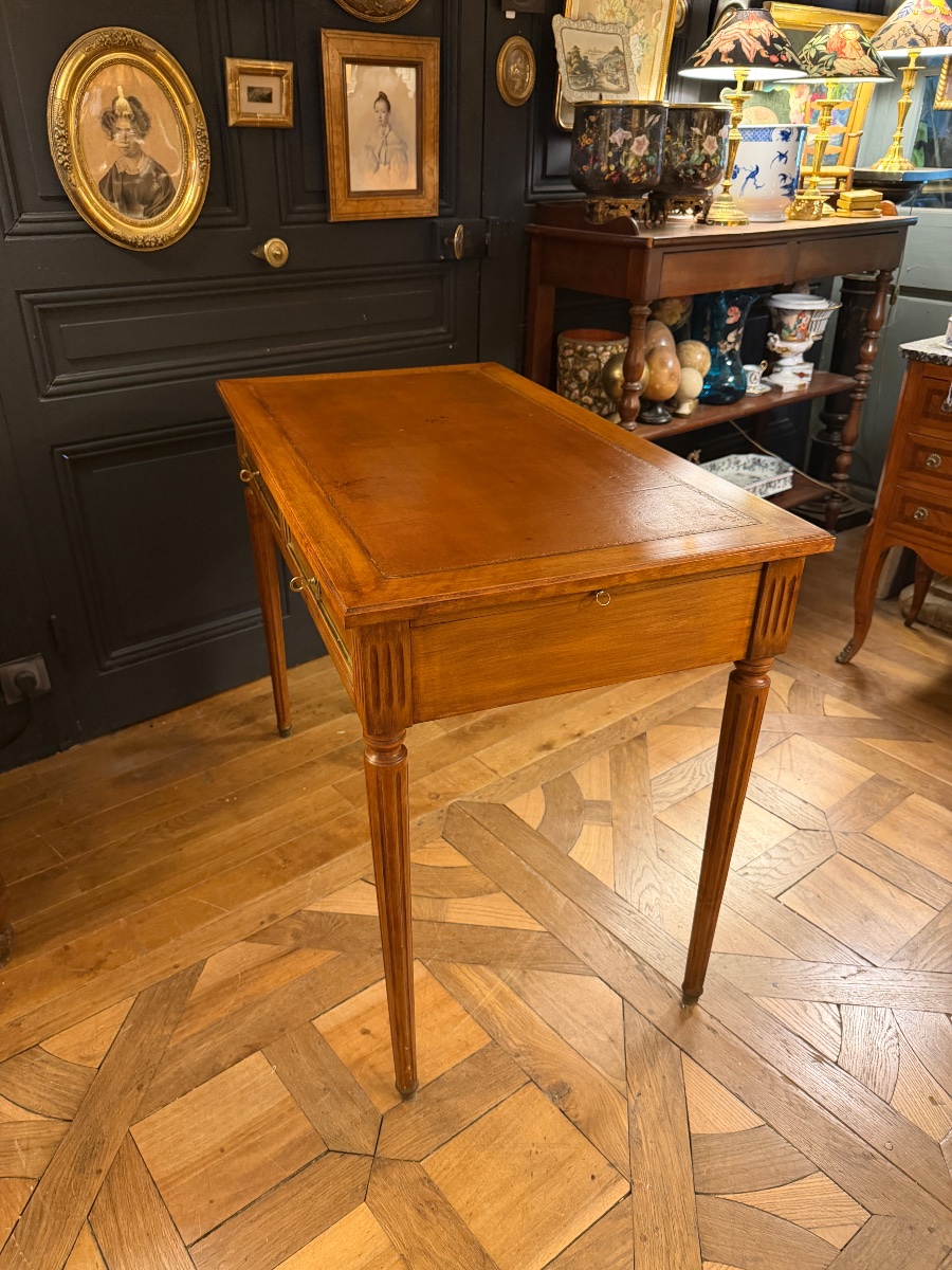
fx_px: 880
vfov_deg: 71.6
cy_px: 635
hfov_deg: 56.8
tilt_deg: -28.0
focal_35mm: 24
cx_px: 476
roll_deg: -0.4
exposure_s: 1/33
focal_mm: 6.76
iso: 640
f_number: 1.78
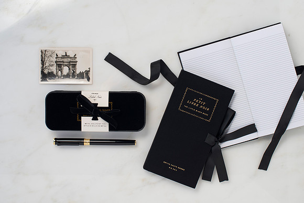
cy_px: 91
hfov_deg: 36.2
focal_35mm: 55
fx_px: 464
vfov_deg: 24.7
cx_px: 137
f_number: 11
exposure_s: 1/80
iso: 250
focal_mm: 50
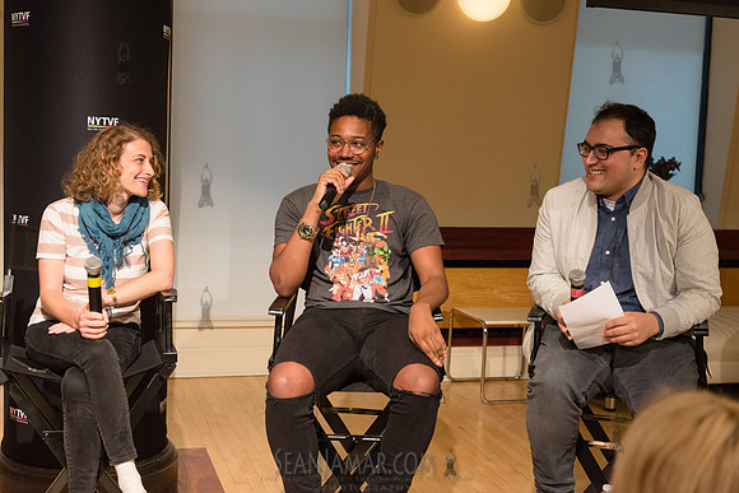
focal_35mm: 50
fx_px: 1027
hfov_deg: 39.6
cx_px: 370
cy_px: 246
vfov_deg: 27.0
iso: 2500
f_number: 4
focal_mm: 50
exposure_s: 1/250
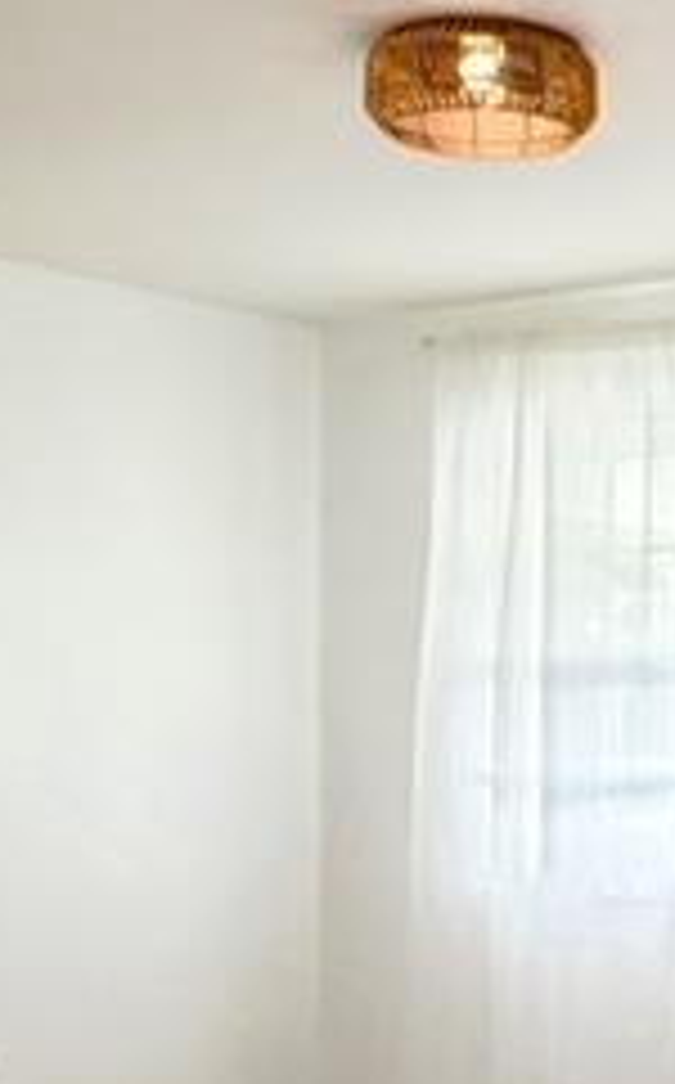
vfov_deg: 27.8
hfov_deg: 16.7
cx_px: 846
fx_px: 2185
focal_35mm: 74
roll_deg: +0.0
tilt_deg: +2.6
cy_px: 643
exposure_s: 1/57
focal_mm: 2.22
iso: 800
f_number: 2.2
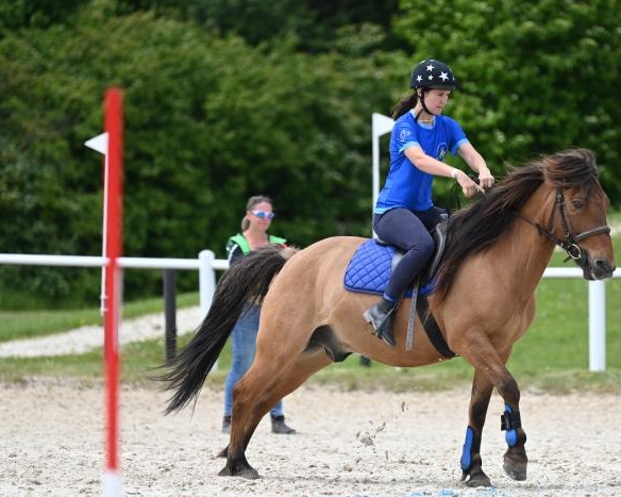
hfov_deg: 4.7
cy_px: 261
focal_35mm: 411
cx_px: 412
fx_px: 7553
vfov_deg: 3.8
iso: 400
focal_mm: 320
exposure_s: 1/1250
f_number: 5.3
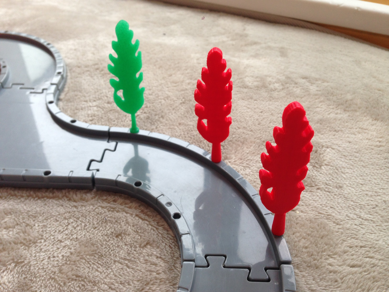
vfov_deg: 42.9
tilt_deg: -38.7
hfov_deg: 55.4
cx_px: 194
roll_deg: +2.4
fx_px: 371
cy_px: 146
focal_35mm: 33
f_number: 2.4
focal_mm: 4.12
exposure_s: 1/60
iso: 64
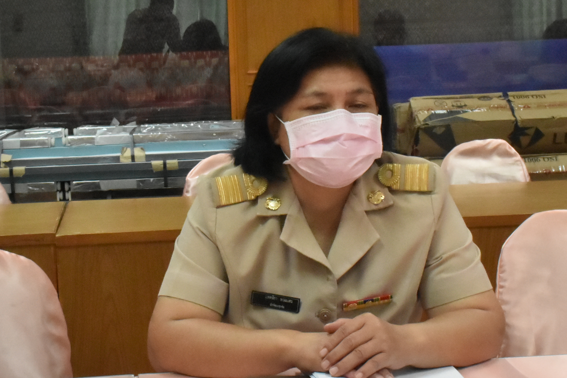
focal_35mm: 87
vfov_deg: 15.7
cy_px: 171
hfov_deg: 23.4
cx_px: 250
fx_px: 1371
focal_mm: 27
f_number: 18
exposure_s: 1/30
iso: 3200
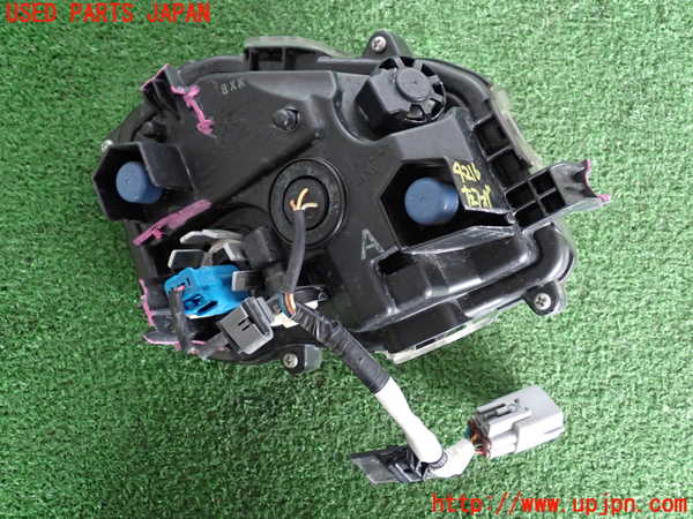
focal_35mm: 38
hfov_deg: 49.0
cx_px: 346
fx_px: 761
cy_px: 260
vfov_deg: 37.7
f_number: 2.7
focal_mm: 6.83
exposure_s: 1/40
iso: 640
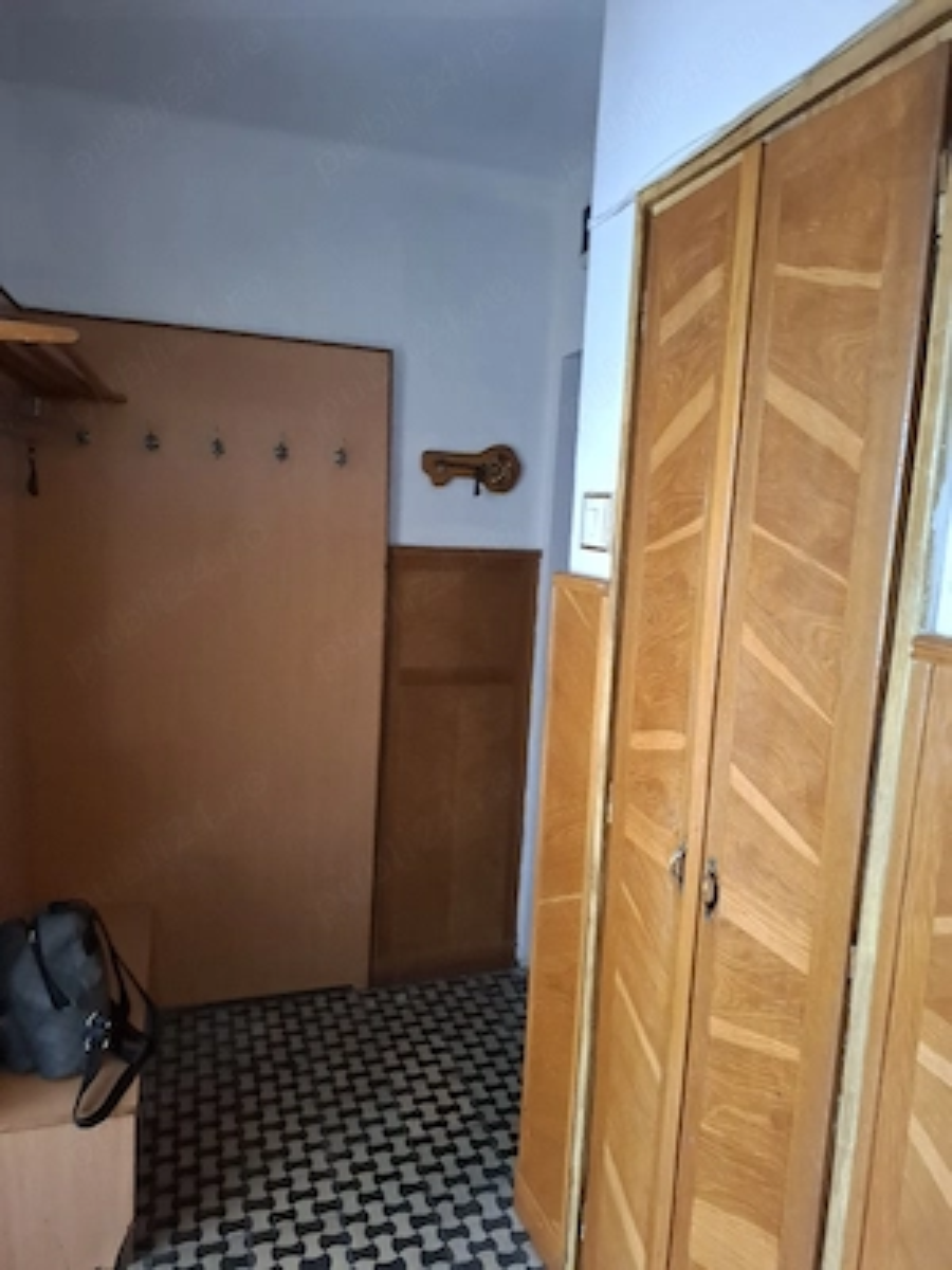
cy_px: 635
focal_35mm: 23
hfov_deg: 58.9
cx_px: 476
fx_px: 843
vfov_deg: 73.9
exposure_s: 1/33
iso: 320
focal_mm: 5.54
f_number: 1.8
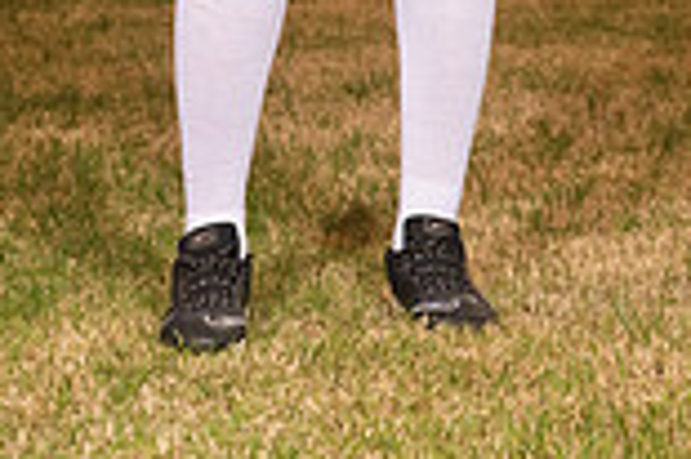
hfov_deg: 11.8
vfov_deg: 7.5
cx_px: 254
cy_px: -517
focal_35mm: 174
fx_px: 3336
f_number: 6.3
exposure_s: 1/320
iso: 800
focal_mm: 60
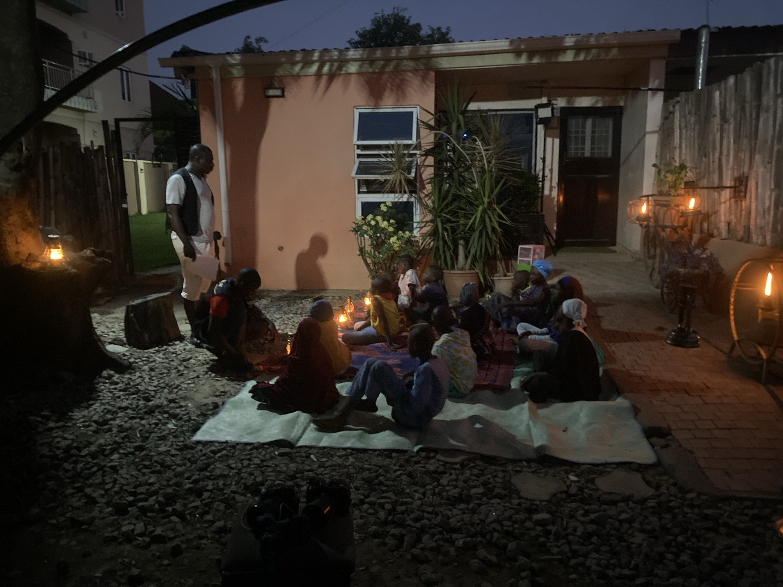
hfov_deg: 67.3
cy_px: 294
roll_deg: +1.0
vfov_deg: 53.1
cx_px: 392
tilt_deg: -10.4
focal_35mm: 26
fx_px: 588
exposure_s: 1/15
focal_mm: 4.25
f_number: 1.8
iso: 1600
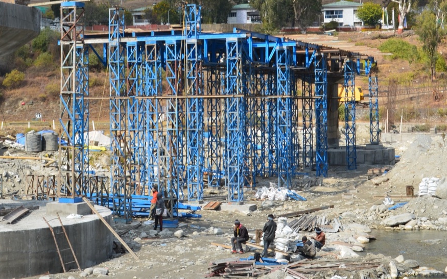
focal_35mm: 81
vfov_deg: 16.0
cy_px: 60
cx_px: 192
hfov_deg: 25.5
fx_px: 986
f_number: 11
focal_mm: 29
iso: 110
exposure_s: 1/125
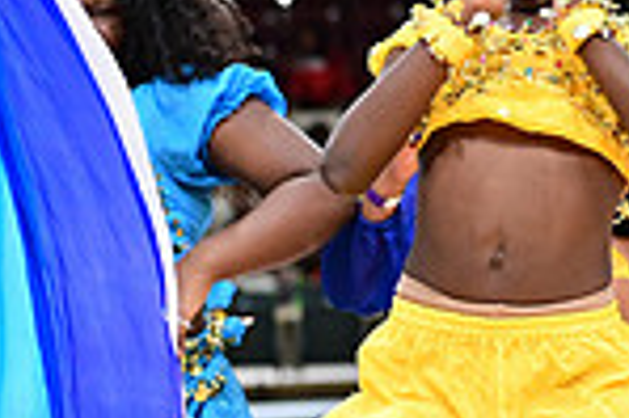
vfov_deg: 5.0
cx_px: -338
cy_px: 498
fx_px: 4747
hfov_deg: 7.4
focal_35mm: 272
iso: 6400
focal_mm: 70
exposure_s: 1/1000
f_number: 3.2
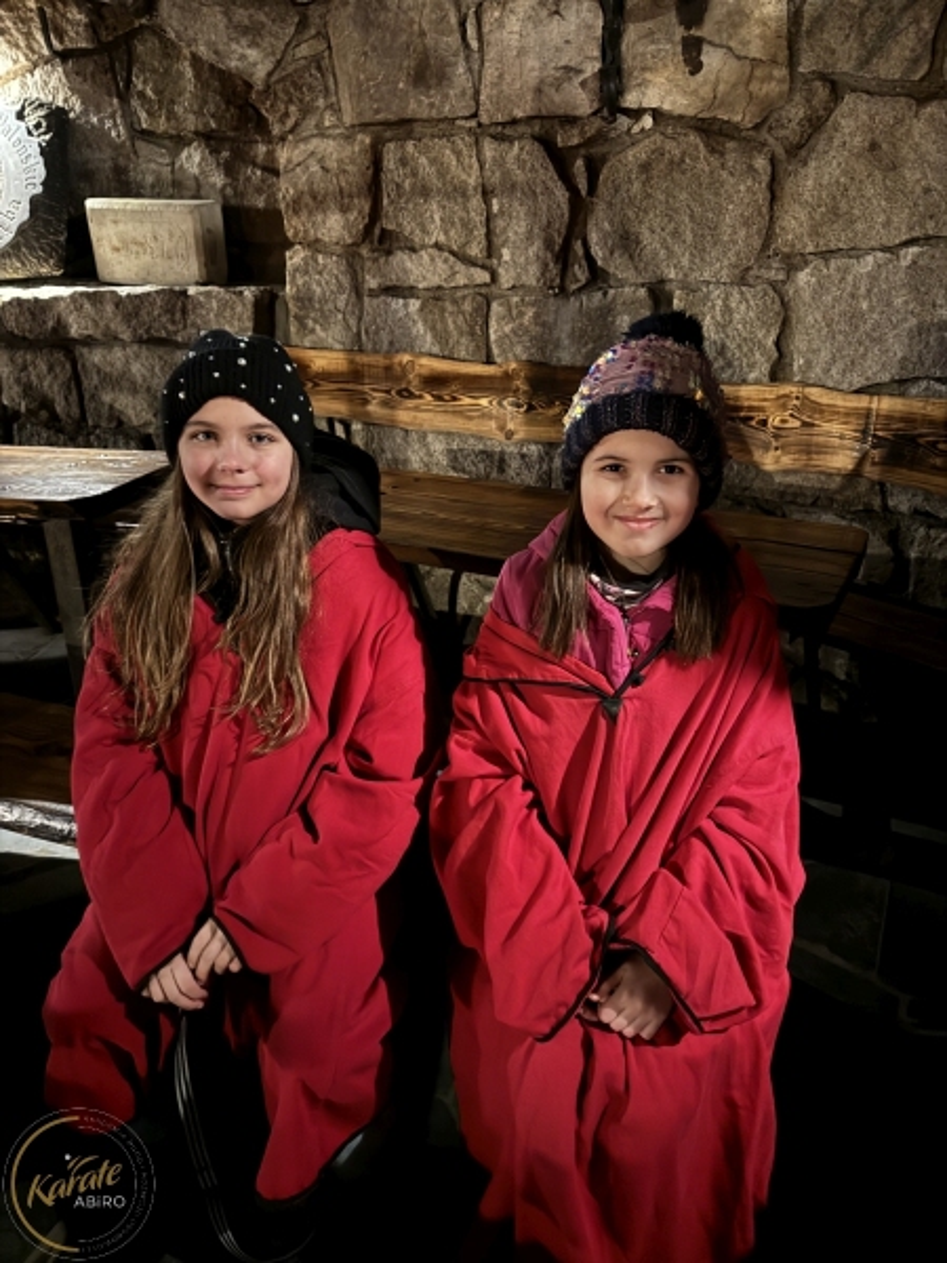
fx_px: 875
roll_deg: +0.0
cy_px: 632
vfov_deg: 71.6
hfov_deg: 56.8
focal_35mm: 24
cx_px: 474
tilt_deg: -22.9
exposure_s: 1/14
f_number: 1.78
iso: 2000
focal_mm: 6.86
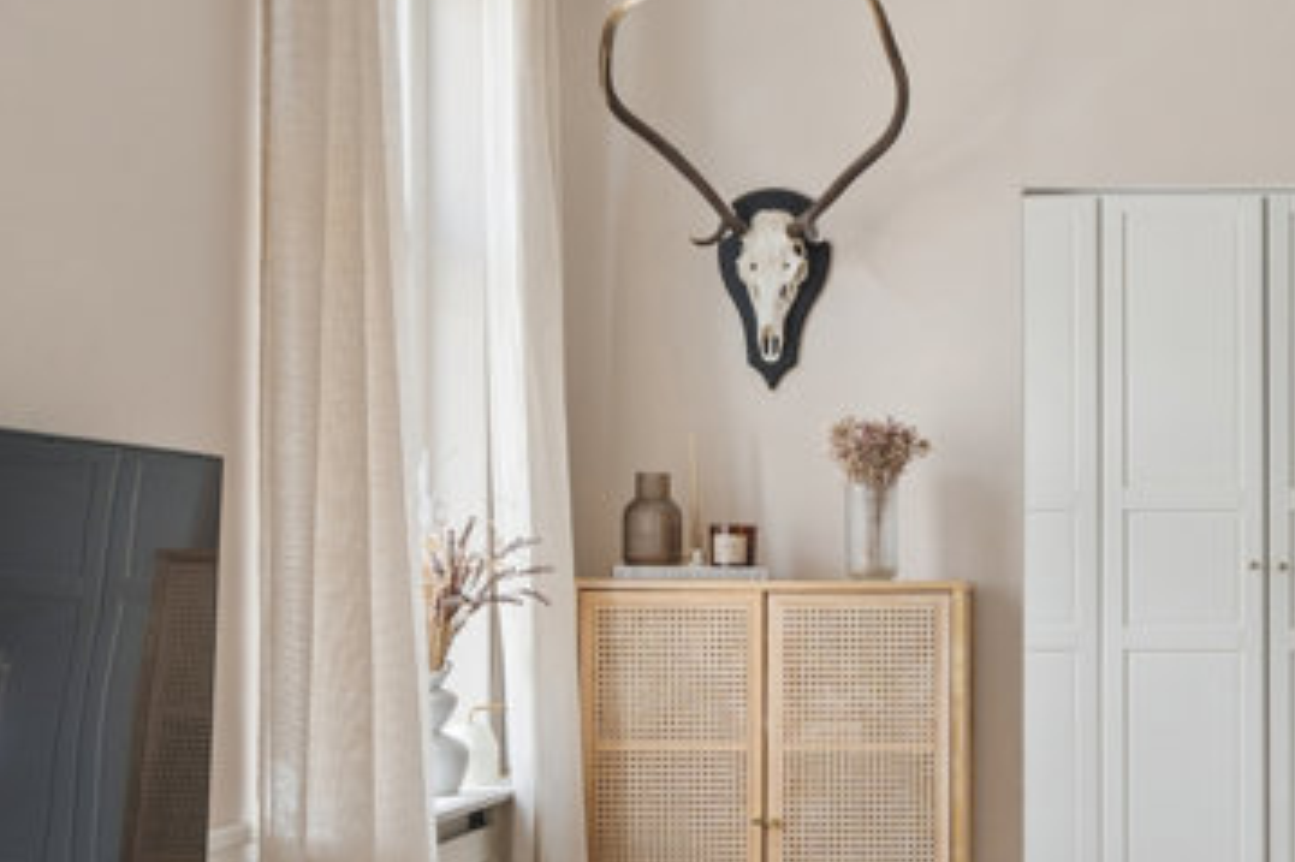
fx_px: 2337
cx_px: 1017
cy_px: 671
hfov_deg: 30.3
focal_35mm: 65
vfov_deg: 20.7
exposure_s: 1/25
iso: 200
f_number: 8
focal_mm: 14
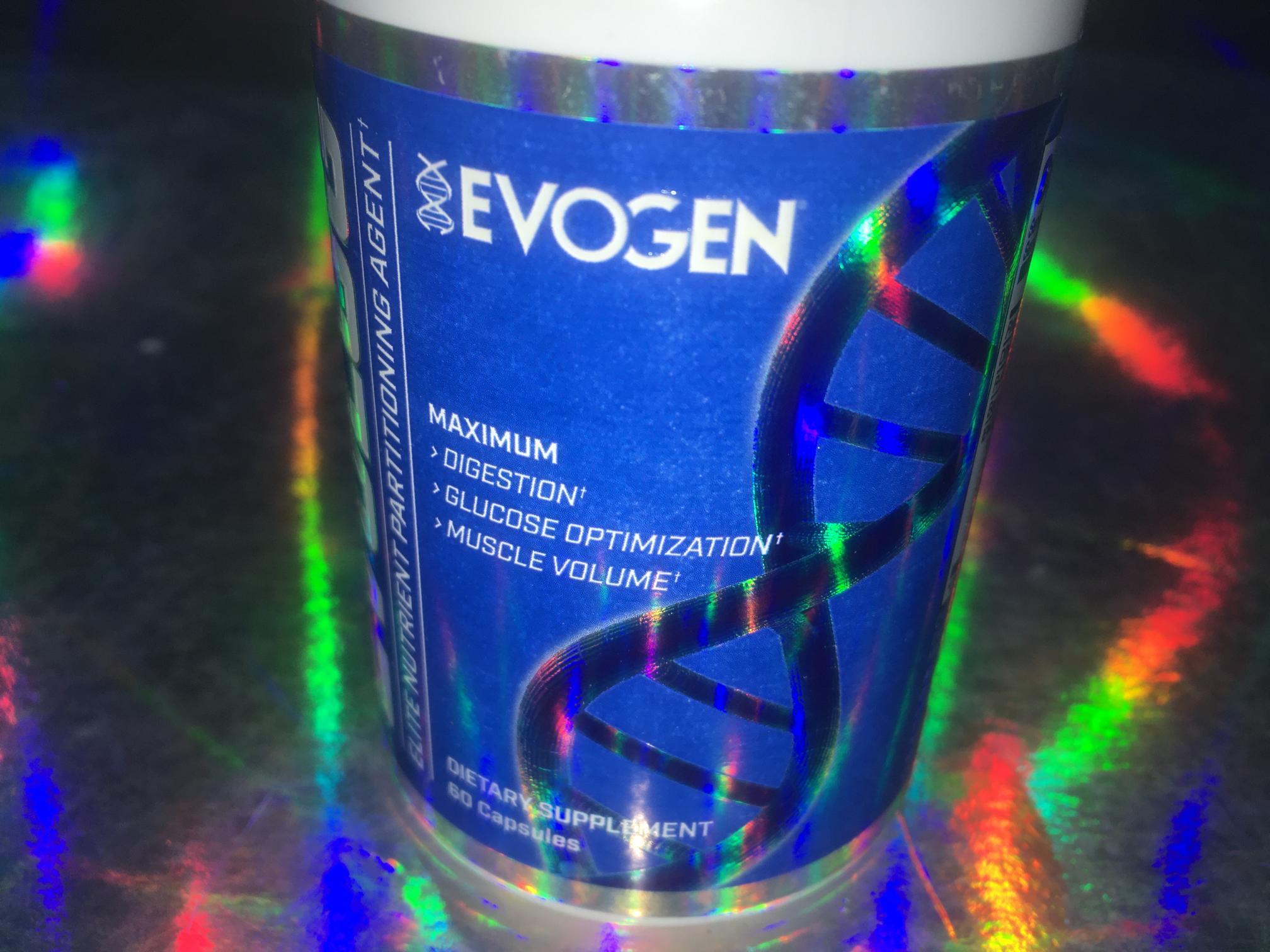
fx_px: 1064
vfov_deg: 48.2
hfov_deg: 61.7
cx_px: 635
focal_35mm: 29
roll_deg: -2.3
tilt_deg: -32.3
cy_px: 476
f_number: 2.2
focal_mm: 4.15
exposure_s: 1/267
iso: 25
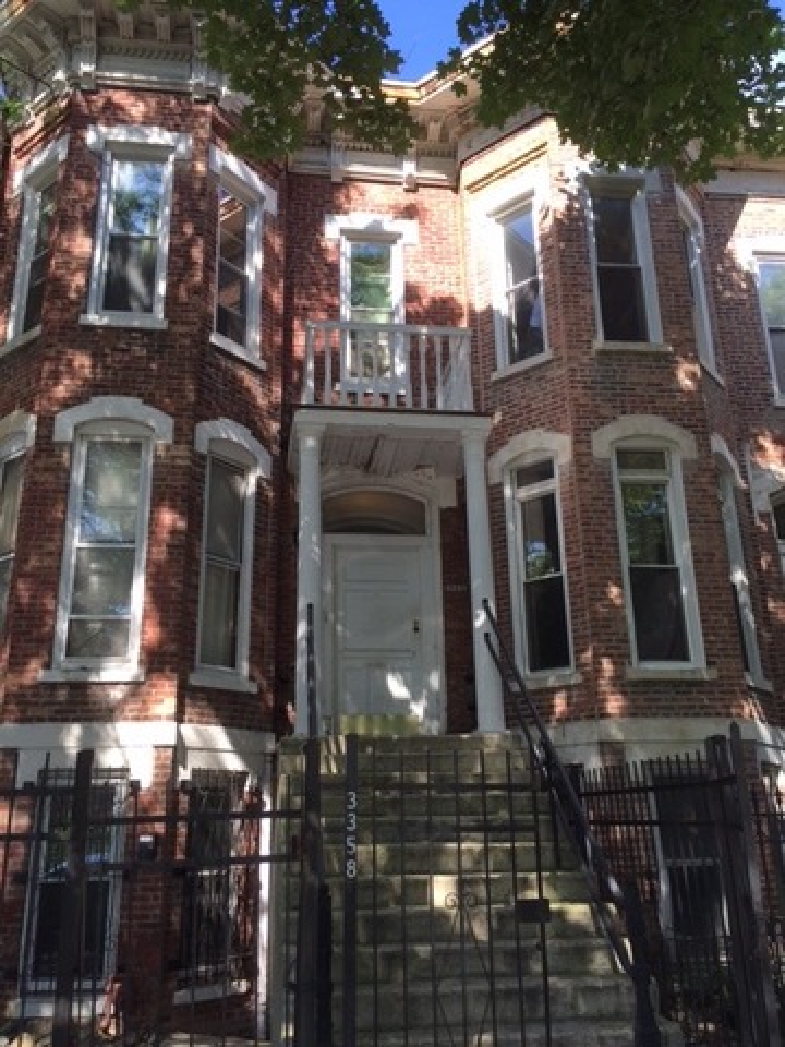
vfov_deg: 61.7
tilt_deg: +19.0
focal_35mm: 29
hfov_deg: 48.2
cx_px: 392
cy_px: 524
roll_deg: +1.1
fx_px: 877
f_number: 2.2
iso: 32
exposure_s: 1/366
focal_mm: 4.15
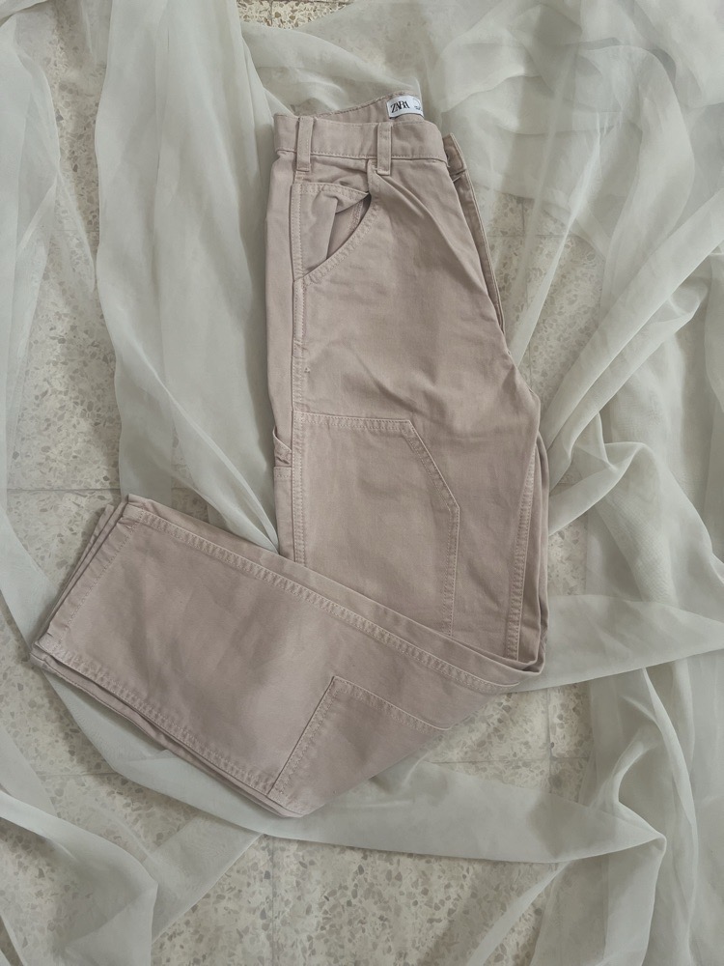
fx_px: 725
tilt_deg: -81.4
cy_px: 483
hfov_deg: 53.1
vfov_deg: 67.3
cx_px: 362
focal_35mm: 26
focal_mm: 5.7
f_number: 1.5
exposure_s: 1/50
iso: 160
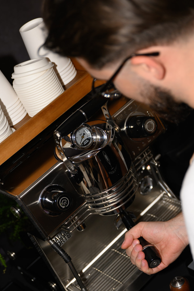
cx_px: 110
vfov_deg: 25.5
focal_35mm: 79
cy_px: 195
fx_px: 639
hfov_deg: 17.3
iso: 800
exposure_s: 1/200
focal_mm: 55
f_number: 5.6
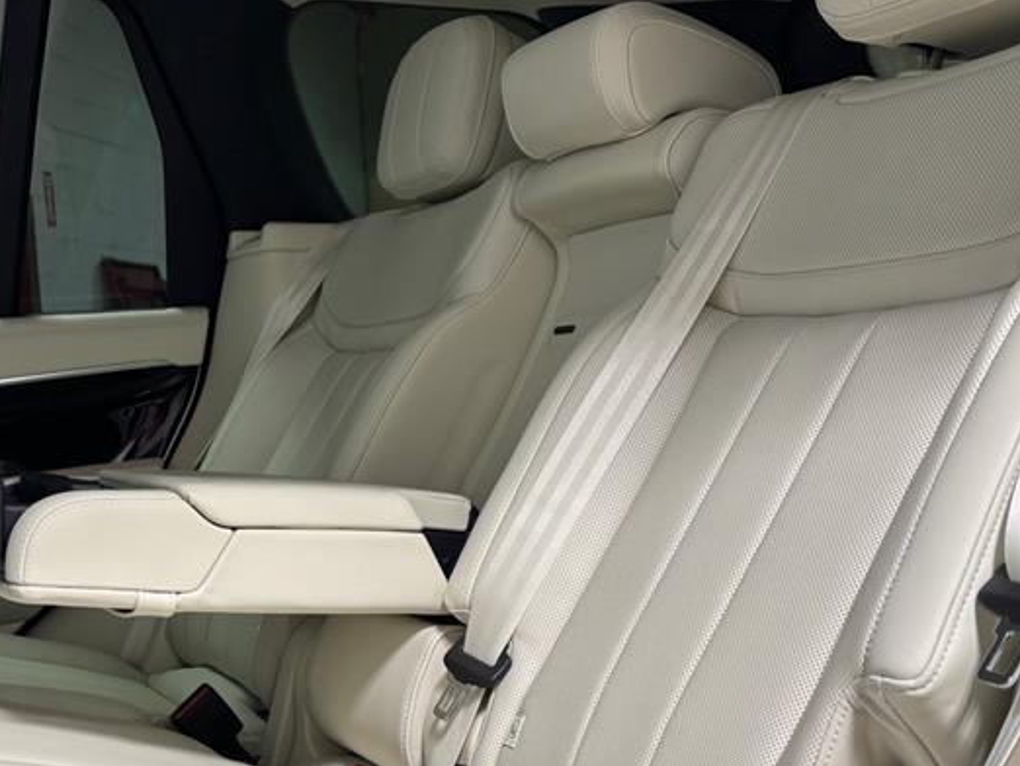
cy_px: 500
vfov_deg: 28.4
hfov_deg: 37.1
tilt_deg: -4.7
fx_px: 1503
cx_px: 338
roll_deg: +3.5
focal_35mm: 51
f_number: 1.6
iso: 64
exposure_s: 1/120
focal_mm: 5.96
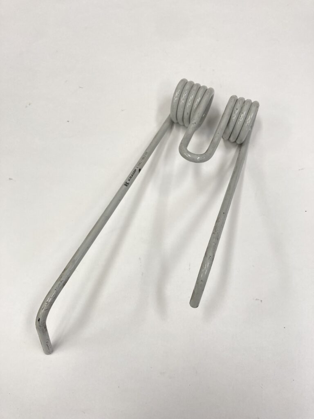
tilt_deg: -69.4
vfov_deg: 63.4
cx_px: 157
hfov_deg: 49.7
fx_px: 339
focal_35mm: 28
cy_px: 210
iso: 64
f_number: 1.8
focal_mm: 3.99
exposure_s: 1/100
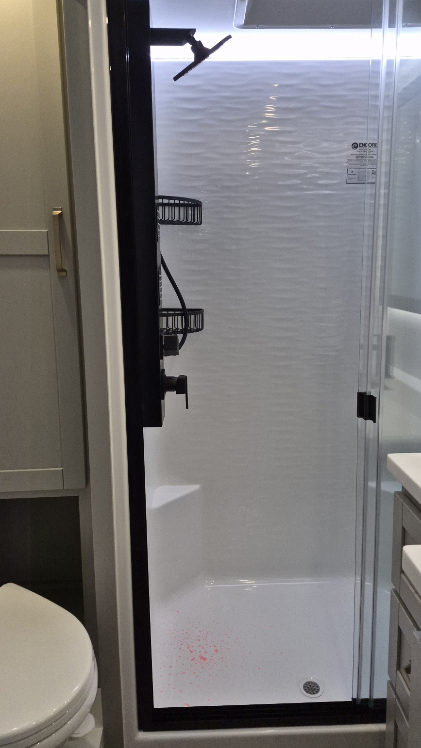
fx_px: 516
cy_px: 363
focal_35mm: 26
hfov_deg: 44.4
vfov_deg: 71.9
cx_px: 218
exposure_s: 1/182
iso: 200
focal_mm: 5.4
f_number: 1.8
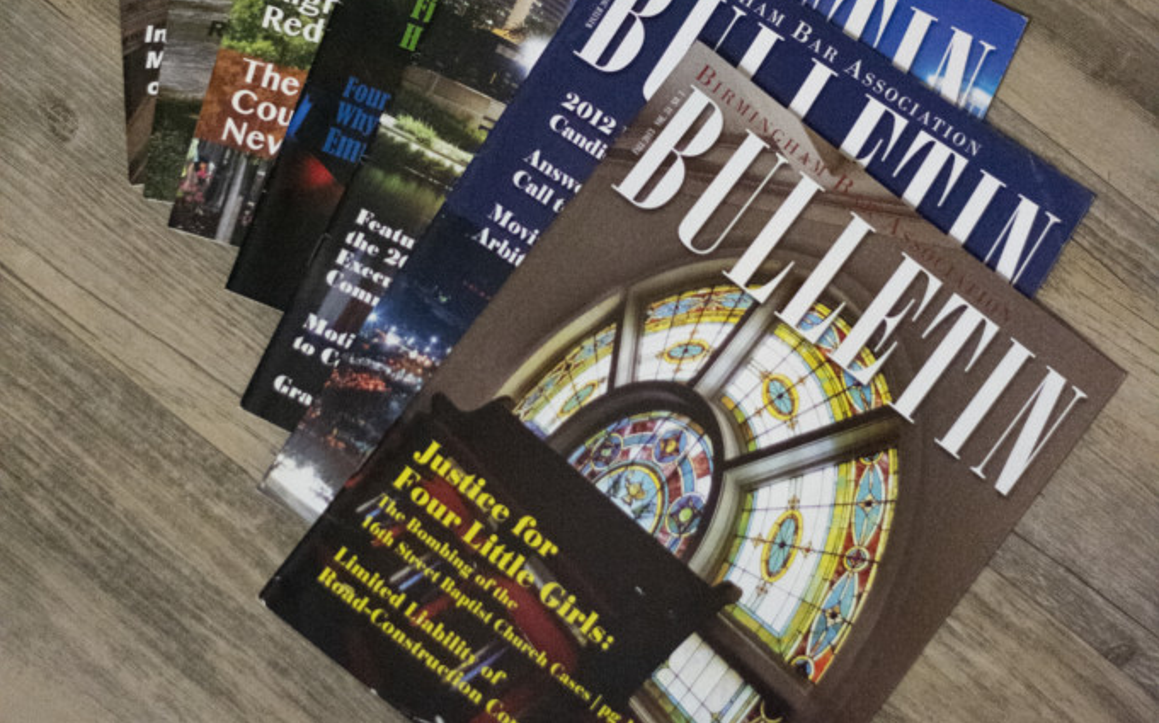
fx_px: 3631
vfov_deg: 11.3
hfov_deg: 18.1
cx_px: 580
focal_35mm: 115
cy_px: 124
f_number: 2
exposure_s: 1/2000
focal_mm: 50
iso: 6400
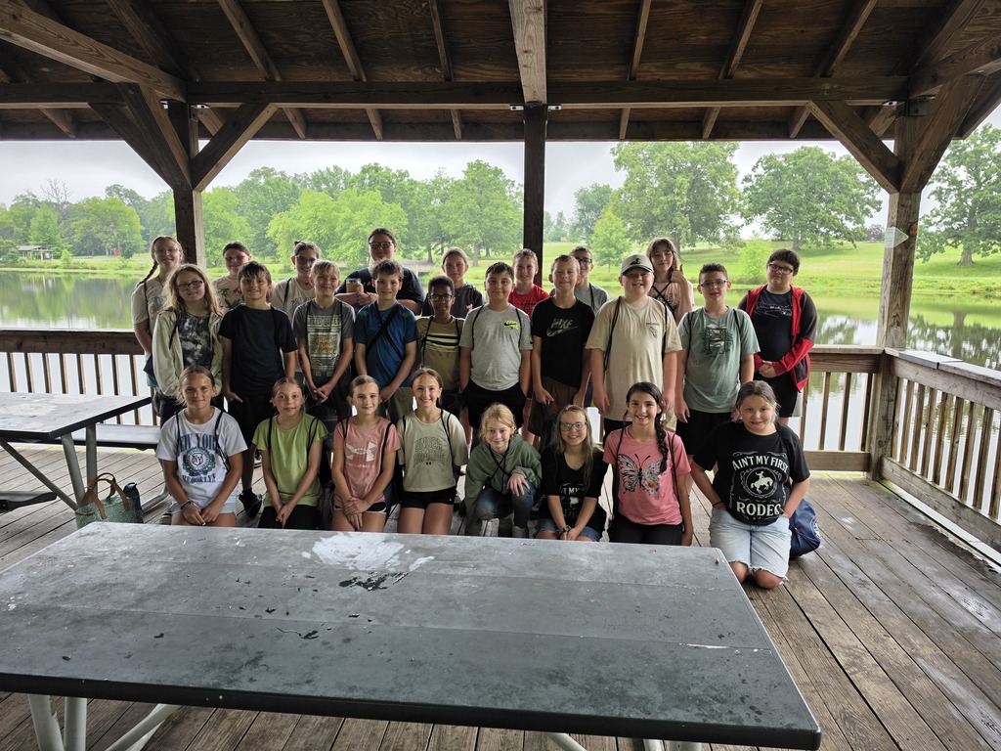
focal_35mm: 23
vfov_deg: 58.9
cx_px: 500
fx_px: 665
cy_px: 376
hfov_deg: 73.9
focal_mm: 6.5
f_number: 1.4
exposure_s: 1/180
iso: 20
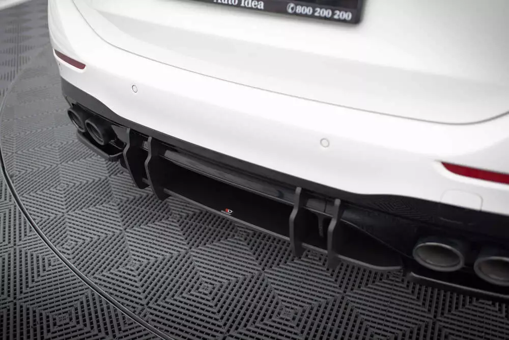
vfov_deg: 37.9
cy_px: 170
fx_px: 495
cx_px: 254
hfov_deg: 54.4
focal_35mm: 35
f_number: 2.5
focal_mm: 35
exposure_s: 1/160
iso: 500
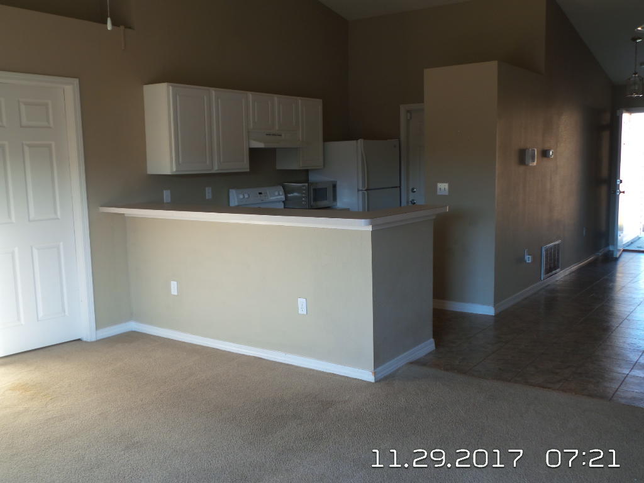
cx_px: 322
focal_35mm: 34
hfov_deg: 54.0
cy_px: 242
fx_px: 633
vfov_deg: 41.8
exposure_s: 1/30
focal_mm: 6.2
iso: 100
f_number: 3.4
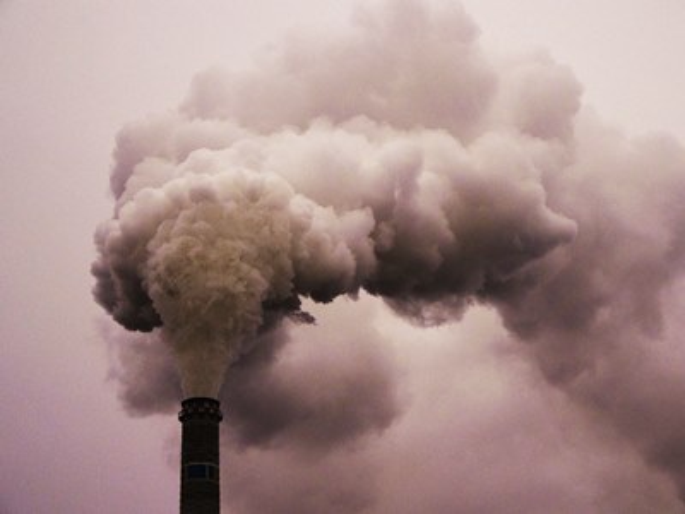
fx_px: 2513
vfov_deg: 11.7
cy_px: 257
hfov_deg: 15.5
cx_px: 342
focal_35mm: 127
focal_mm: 21.2
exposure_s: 1/250
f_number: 3.3
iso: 80
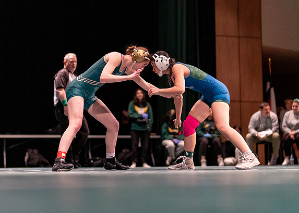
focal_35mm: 82
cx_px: 154
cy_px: 94
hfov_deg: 24.2
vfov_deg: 17.4
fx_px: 696
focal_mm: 50
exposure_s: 1/1000
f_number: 1.2
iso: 2000
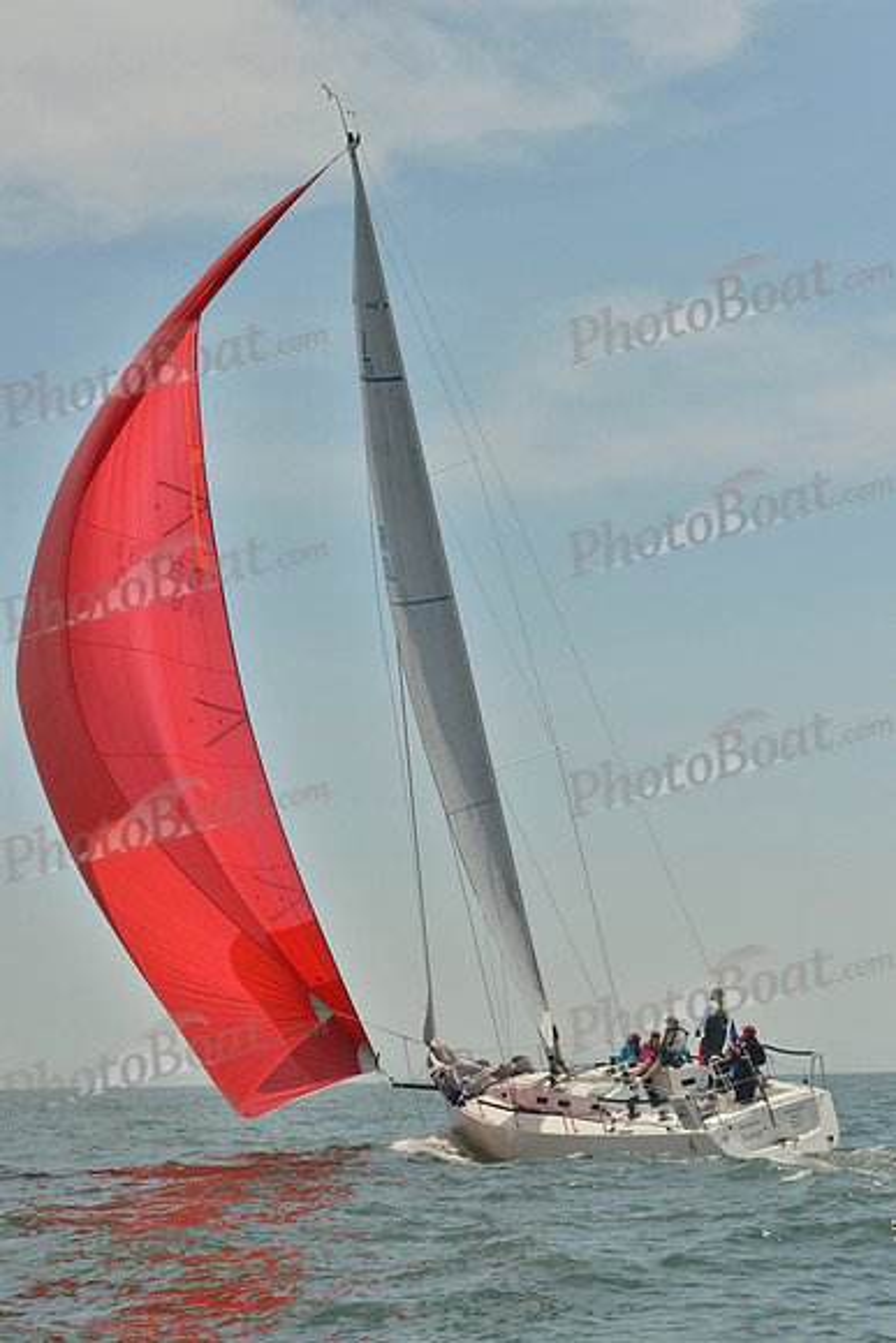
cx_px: 448
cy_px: 672
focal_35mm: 70
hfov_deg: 19.5
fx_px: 2612
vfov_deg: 28.8
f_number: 10
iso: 280
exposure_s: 1/1250
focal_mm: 70
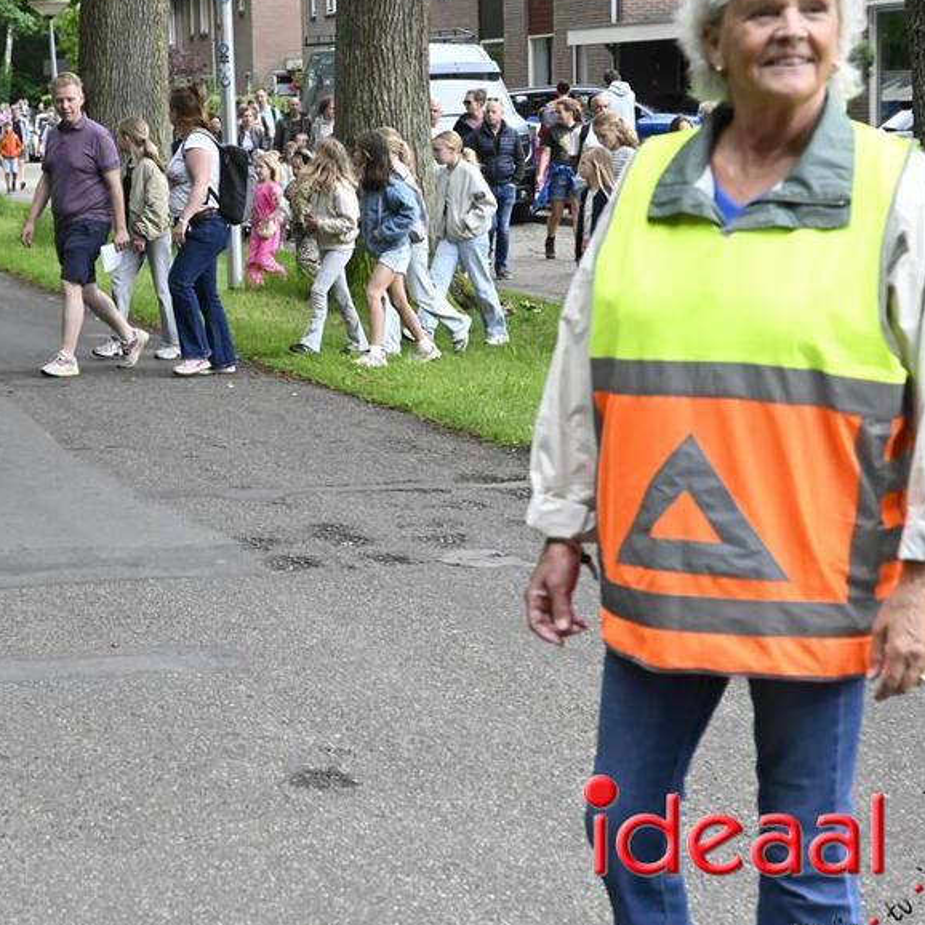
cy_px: 426
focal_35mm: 102
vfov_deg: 17.1
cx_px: 173
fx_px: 3084
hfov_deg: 16.9
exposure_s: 1/1000
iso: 8000
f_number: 8
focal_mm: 70
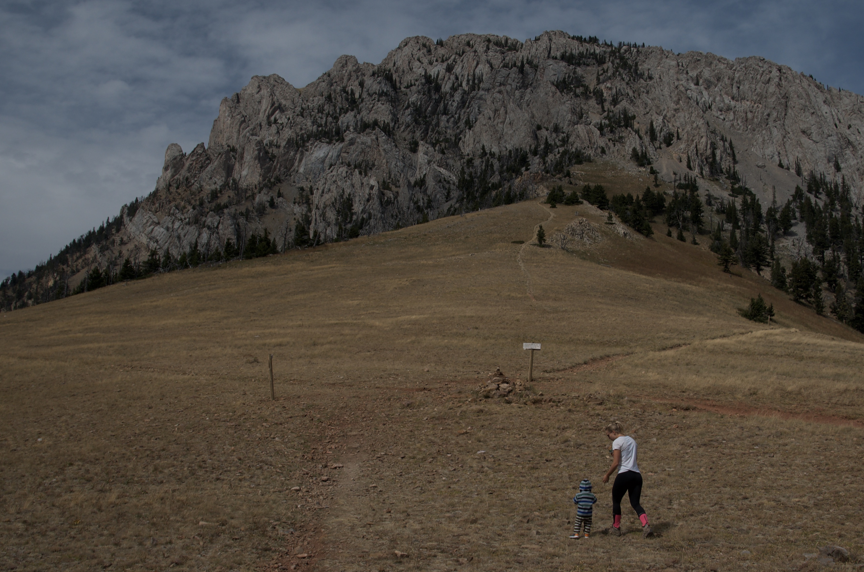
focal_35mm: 37
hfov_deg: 51.9
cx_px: 482
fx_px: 886
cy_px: 310
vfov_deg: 35.8
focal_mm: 18
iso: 100
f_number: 8
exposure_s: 1/500
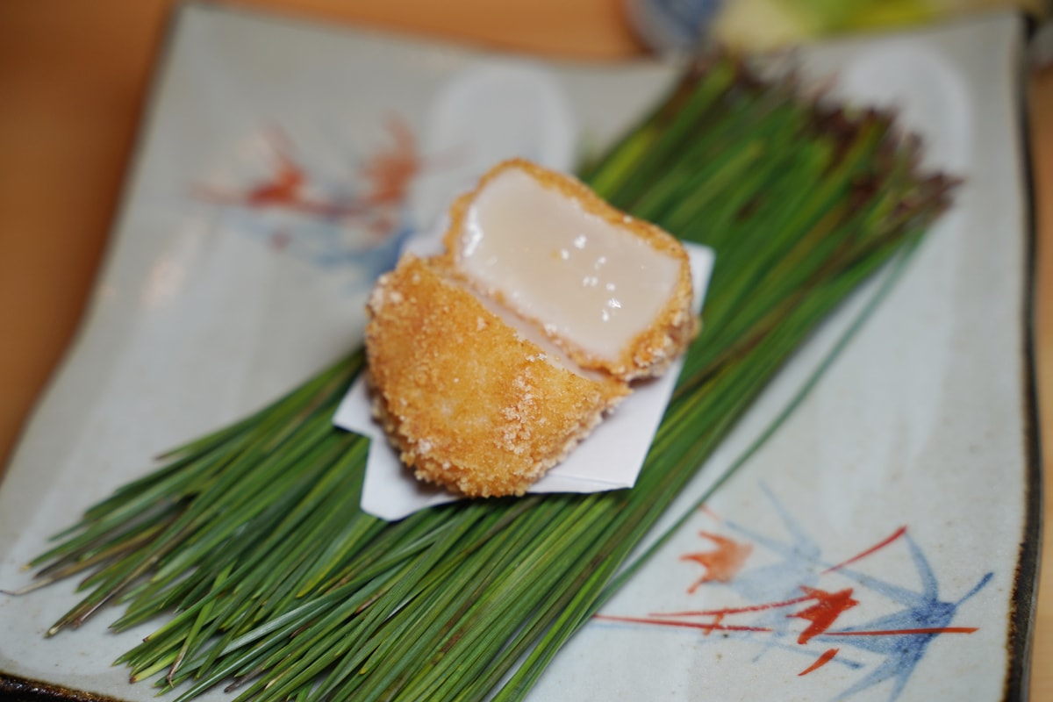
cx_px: 526
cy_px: 351
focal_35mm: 75
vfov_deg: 18.2
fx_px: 2194
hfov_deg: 27.0
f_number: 4.5
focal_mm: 75
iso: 100
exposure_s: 1/100
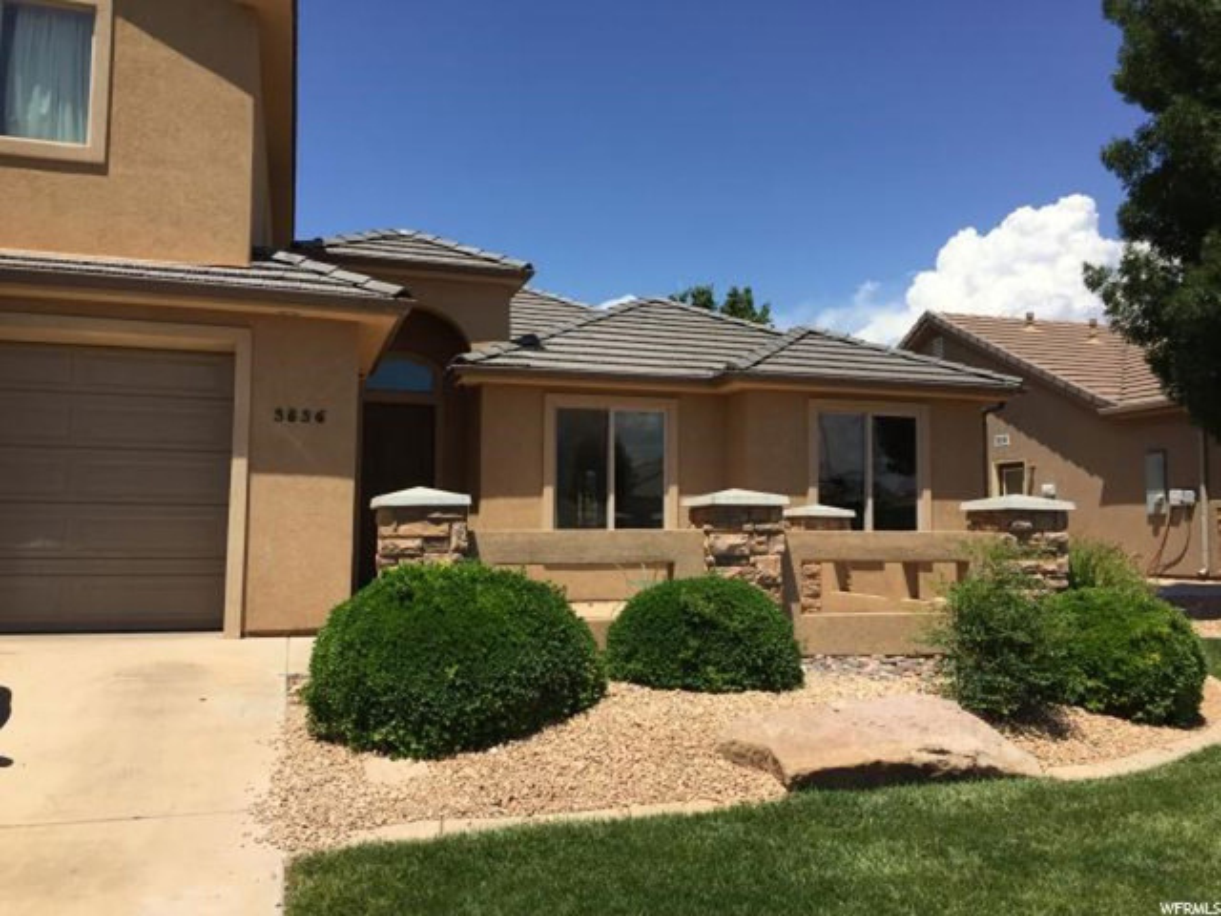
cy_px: 458
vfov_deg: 48.2
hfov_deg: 61.7
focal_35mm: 29
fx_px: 1023
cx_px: 610
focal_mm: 4.15
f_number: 2.2
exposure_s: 1/2639
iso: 32
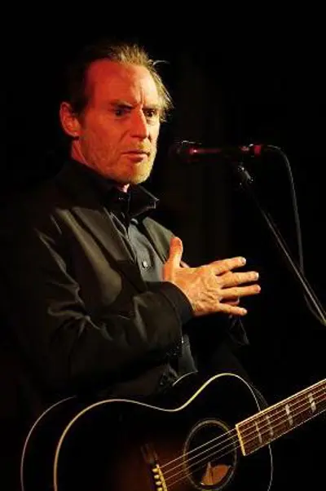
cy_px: 246
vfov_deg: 6.9
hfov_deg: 4.6
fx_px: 4084
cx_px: 163
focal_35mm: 300
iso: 640
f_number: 2.8
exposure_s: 1/80
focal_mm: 200
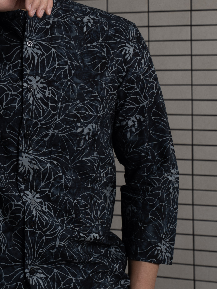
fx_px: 1089
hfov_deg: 11.3
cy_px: 48
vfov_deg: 15.0
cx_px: 8
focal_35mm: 130
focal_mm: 51.5
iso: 160
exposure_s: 1/125
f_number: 8
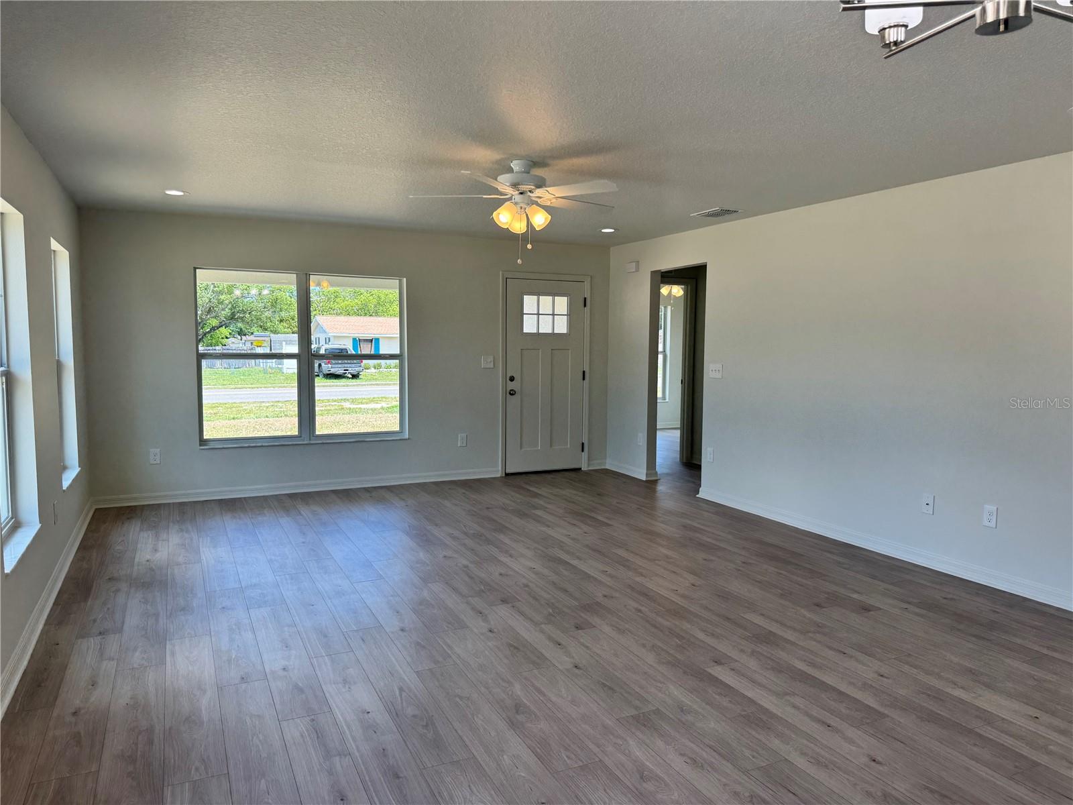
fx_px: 744
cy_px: 402
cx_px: 536
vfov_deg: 56.8
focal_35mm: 24
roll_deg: -1.1
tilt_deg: -5.1
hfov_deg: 71.6
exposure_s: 1/394
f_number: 1.78
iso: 80
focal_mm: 6.76
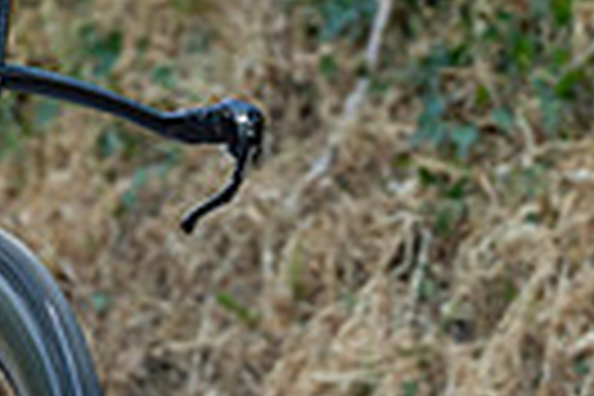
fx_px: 10246
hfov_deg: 3.3
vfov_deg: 2.2
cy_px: -88
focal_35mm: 621
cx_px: -76
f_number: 5
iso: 1250
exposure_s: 1/1000
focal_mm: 141
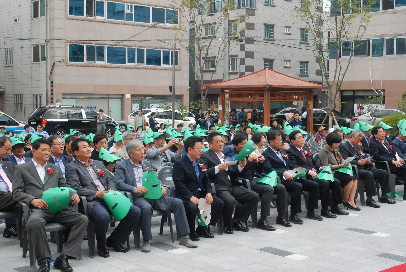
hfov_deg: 37.8
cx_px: 203
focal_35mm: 52
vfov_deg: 25.9
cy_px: 136
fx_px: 593
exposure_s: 1/400
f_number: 10
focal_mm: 35
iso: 1250
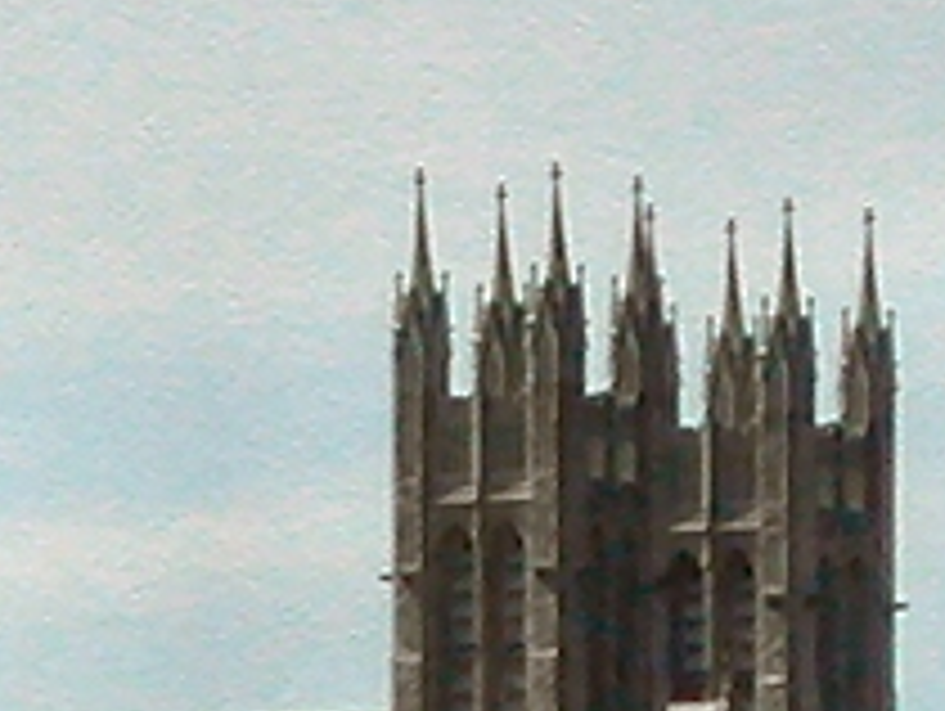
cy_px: 716
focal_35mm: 233
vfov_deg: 6.4
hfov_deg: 8.5
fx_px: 6368
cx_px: 90
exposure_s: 1/93.5
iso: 100
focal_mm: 24
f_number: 13.4
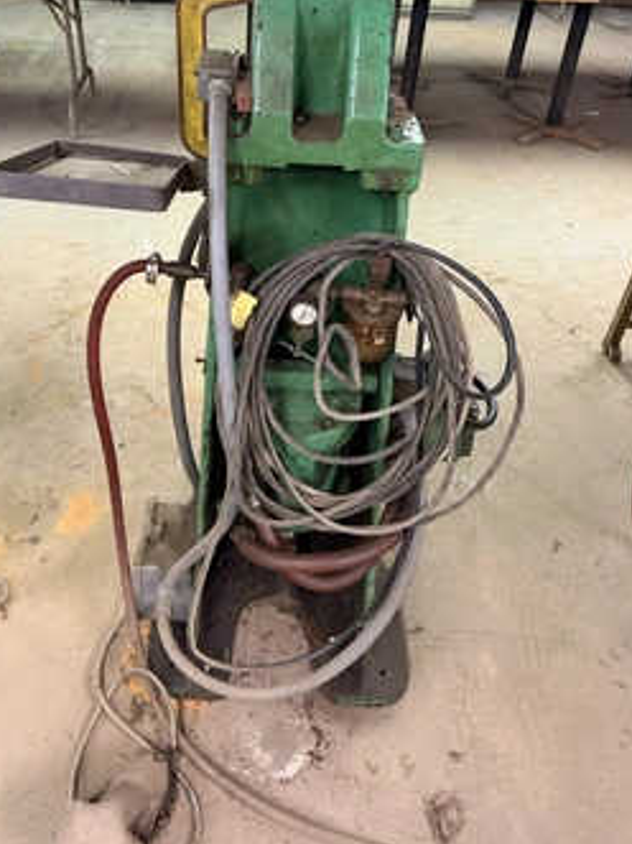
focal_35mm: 29
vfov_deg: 61.2
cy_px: 342
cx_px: 268
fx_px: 706
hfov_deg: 48.0
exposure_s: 1/60
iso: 800
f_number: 1.78
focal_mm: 6.76
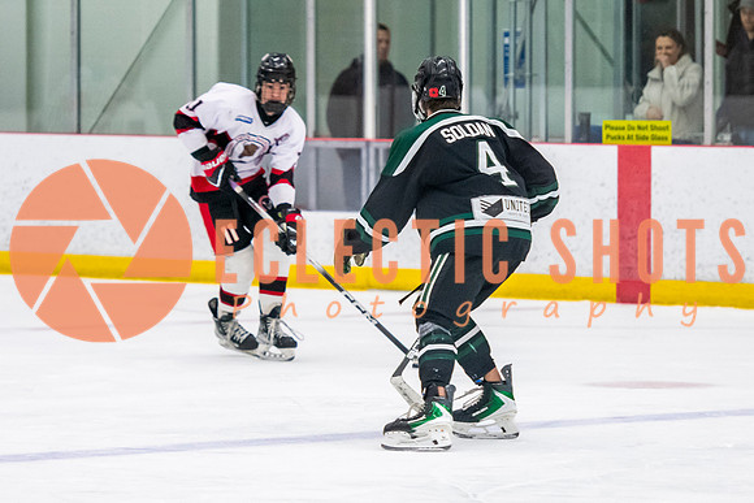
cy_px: 237
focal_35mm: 268
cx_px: 400
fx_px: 5604
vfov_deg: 5.1
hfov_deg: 7.7
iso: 3200
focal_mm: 130
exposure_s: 1/640
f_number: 3.2
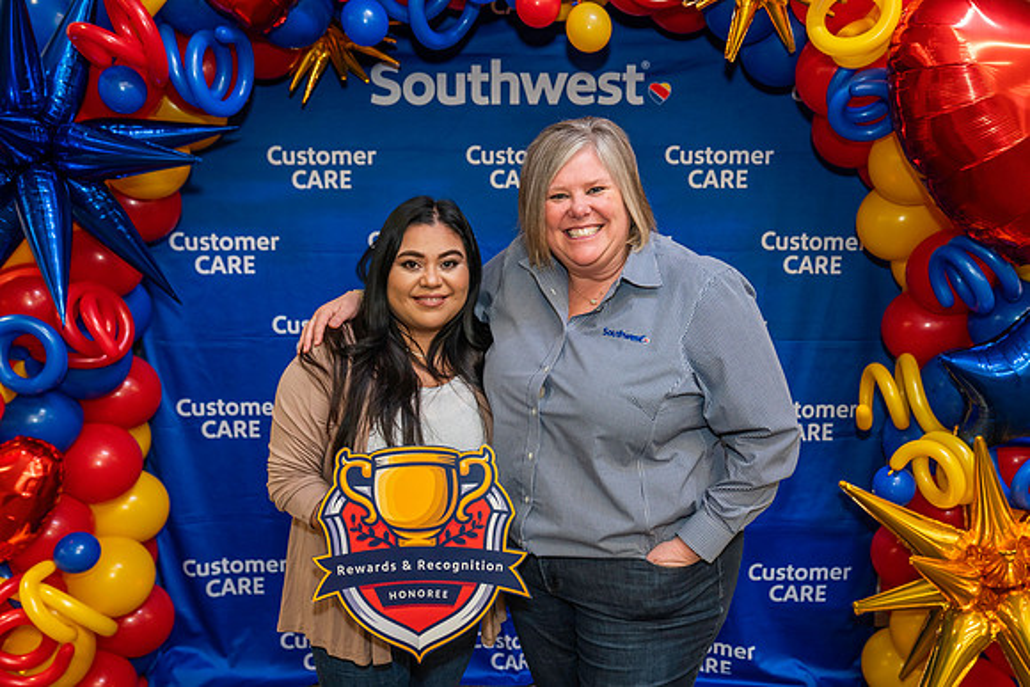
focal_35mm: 38
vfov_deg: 35.5
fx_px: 1074
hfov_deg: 51.2
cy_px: 358
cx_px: 537
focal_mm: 36
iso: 1250
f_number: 4
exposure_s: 1/160
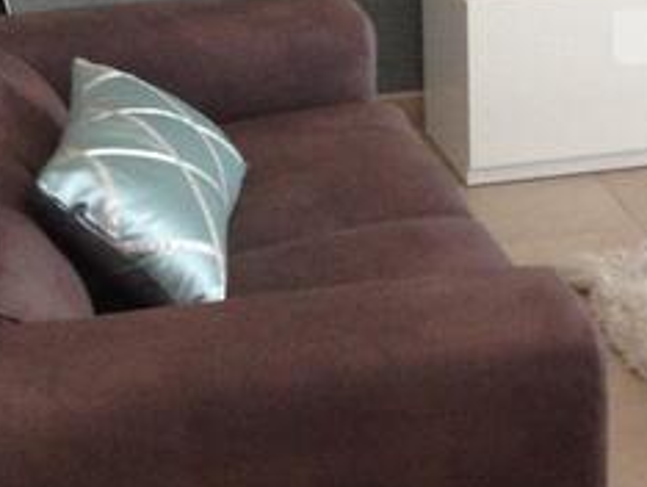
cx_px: 821
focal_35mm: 153
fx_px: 2863
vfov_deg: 9.4
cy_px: -255
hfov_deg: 12.5
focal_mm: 4.28
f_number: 2.4
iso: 80
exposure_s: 1/20
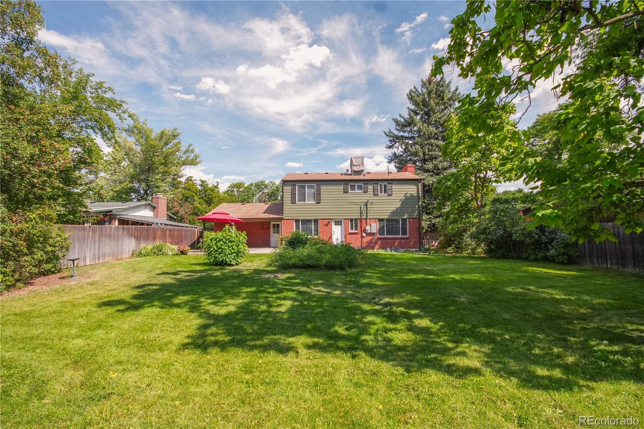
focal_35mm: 15
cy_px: 214
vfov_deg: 77.3
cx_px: 322
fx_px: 268
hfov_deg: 100.4
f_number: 8
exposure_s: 1/1000
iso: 800
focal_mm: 10
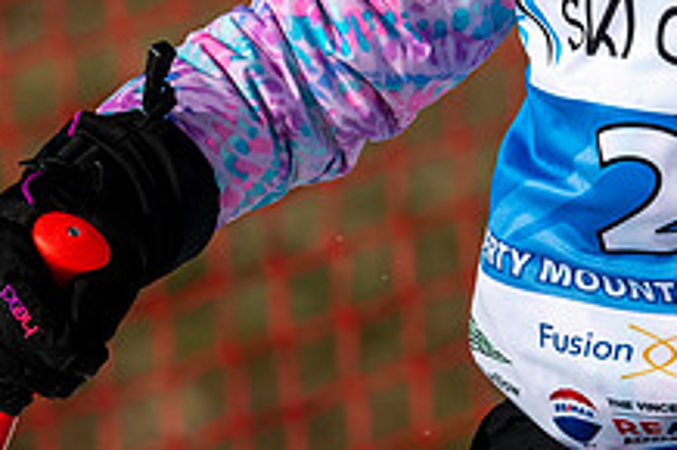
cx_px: 595
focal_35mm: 2001
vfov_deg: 0.7
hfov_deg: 1.0
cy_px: 31
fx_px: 37600
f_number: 8
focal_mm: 400
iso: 200
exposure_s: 1/2000
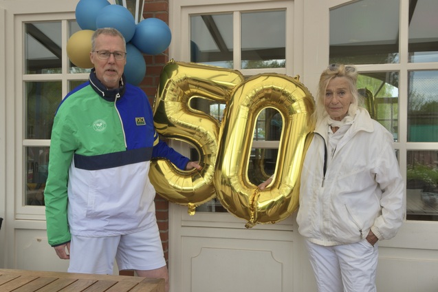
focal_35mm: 39
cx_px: 219
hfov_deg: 49.6
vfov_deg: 34.2
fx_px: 474
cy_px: 146
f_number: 9
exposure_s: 1/100
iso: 160
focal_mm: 26
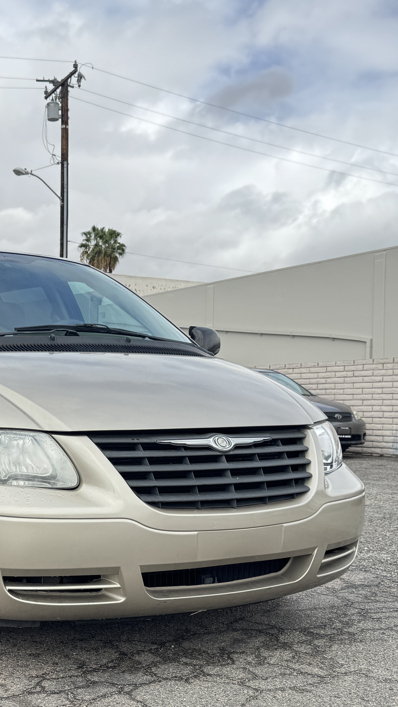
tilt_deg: +0.7
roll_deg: -0.9
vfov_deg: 44.4
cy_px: 408
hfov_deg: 25.4
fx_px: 863
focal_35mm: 46
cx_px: 61
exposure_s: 1/1285
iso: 80
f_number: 1.78
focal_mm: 6.76
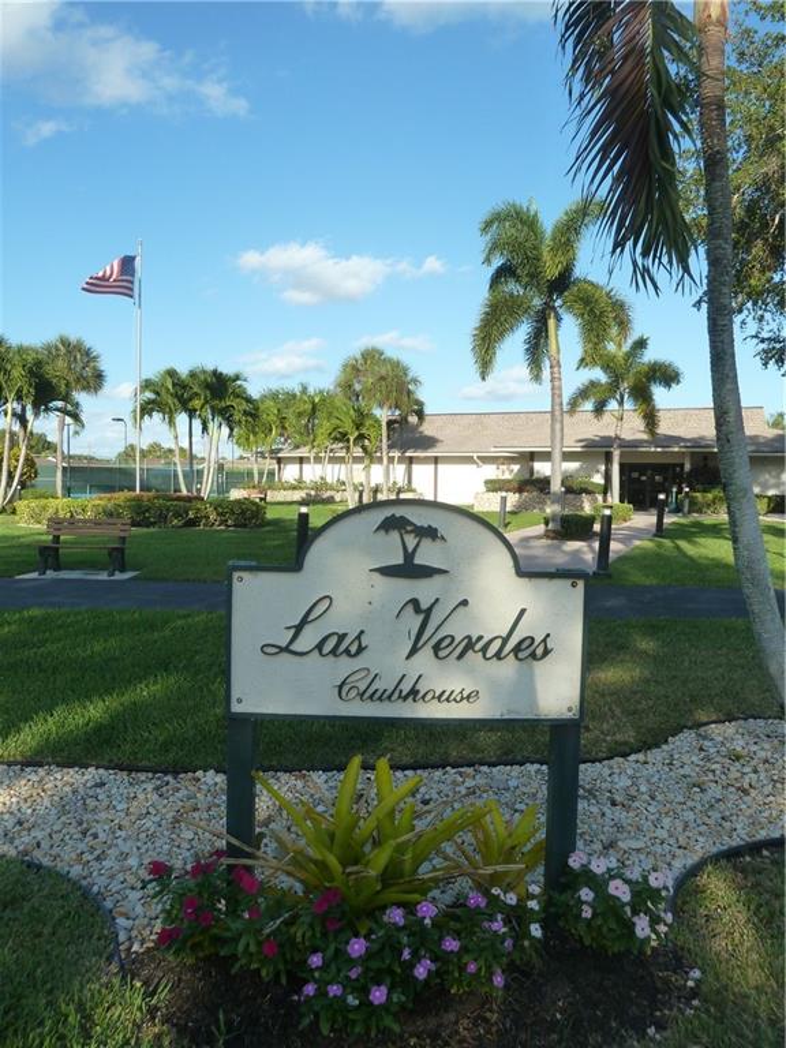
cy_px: 524
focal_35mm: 25
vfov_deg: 69.4
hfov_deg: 54.9
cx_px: 393
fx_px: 757
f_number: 4
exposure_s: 1/400
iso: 125
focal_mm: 4.1
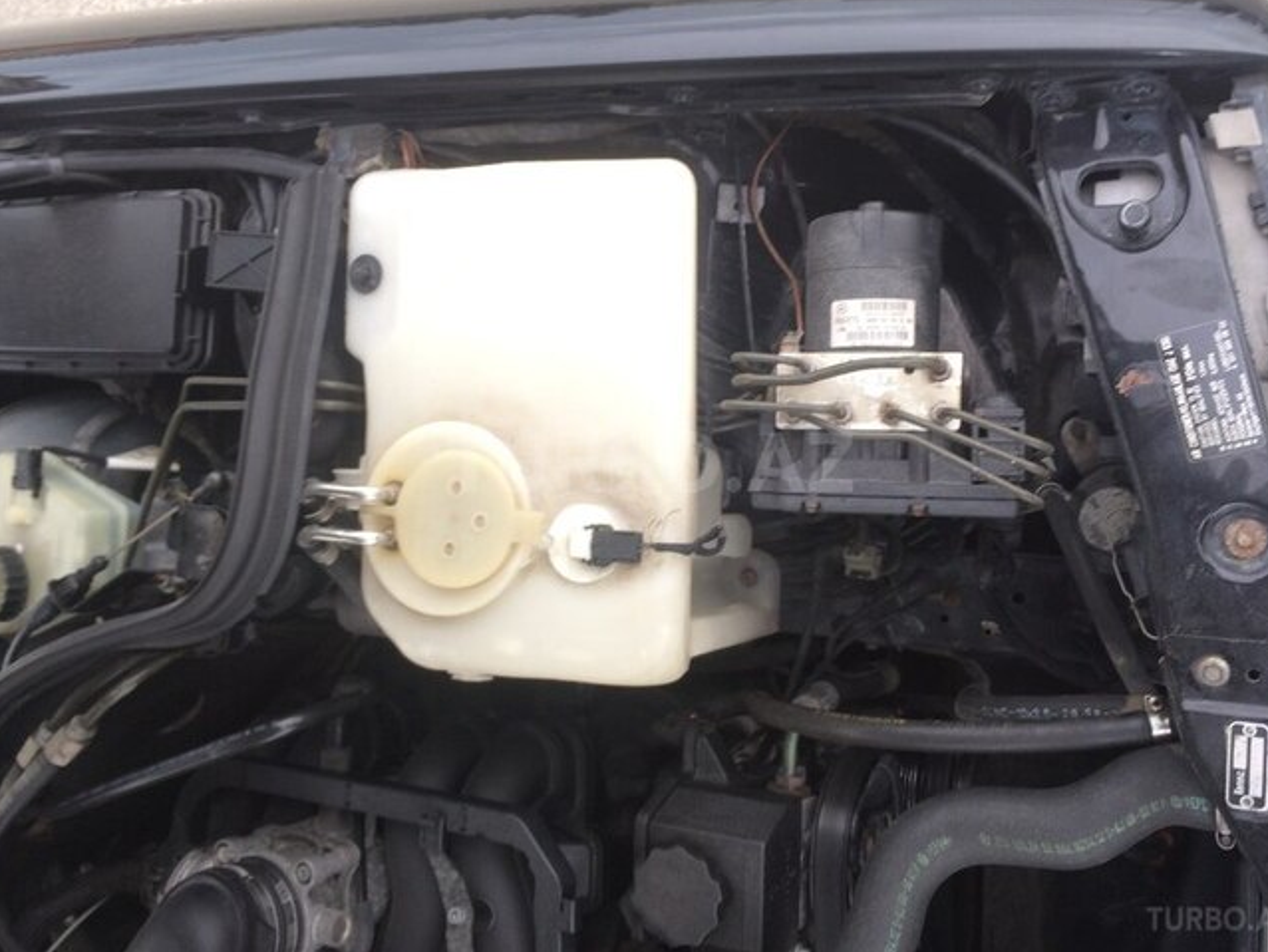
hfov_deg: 59.9
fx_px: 1099
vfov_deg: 46.8
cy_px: 462
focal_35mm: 30
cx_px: 650
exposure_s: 1/50
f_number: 2.2
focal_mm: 4.15
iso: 40
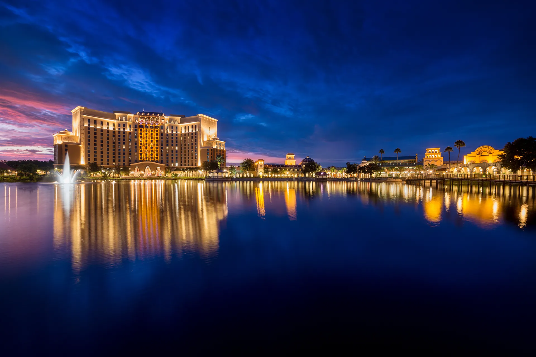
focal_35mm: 14
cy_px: 178
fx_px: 208
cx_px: 268
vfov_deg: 81.1
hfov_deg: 104.3
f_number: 11
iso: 200
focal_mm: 14
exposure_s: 13
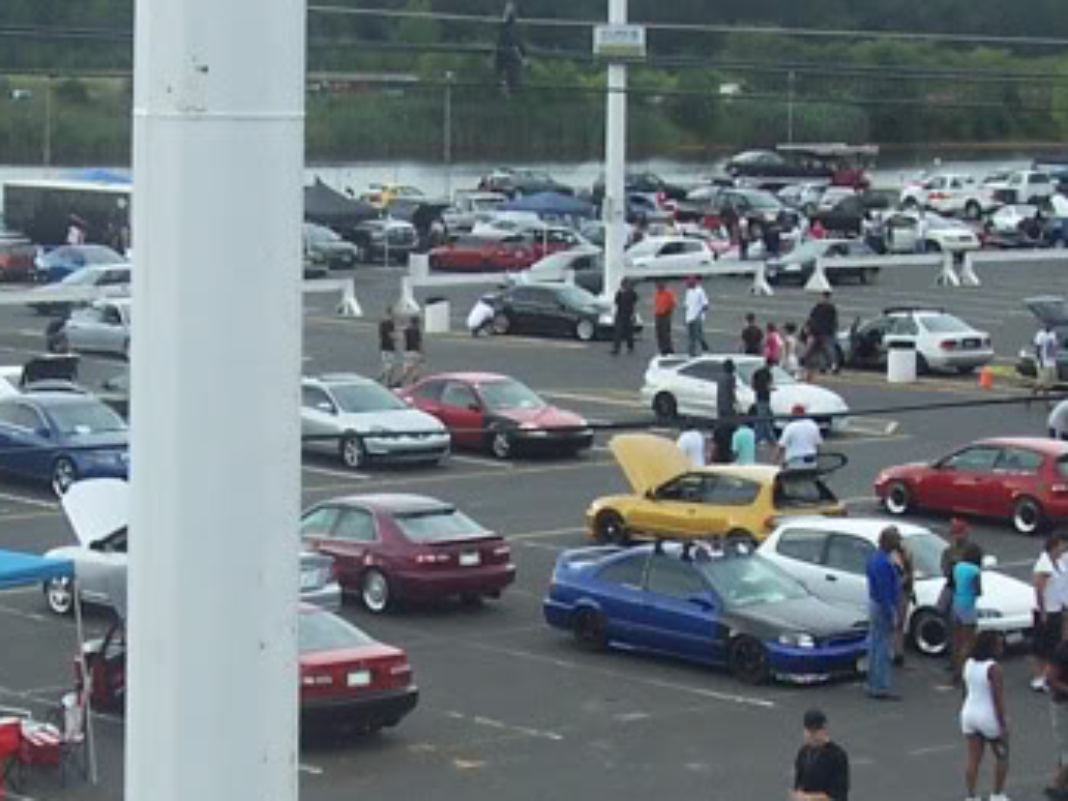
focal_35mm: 113
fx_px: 3486
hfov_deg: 17.4
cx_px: 407
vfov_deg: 13.0
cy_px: 689
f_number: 2.8
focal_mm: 6.3
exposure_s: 1/350
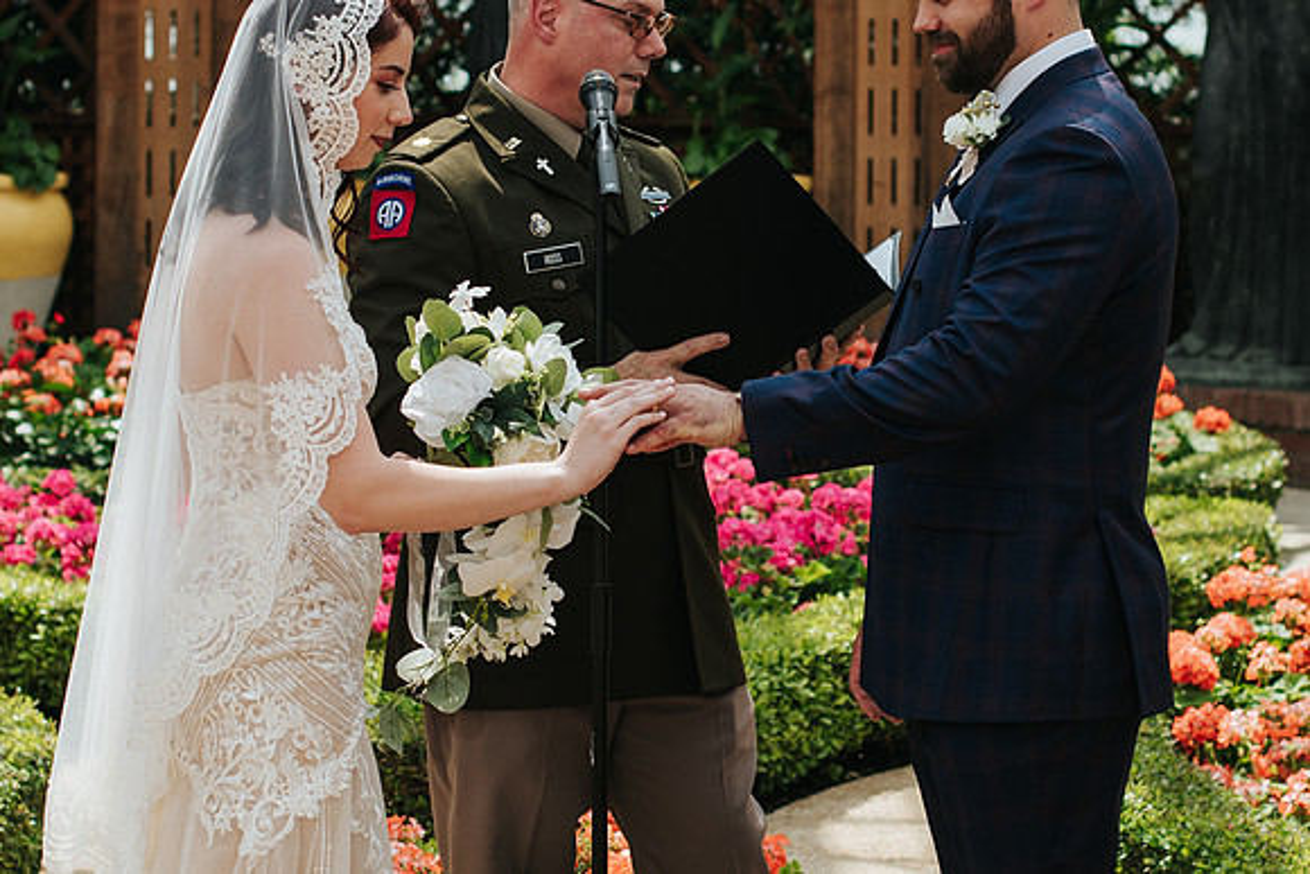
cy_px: 397
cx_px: 678
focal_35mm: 129
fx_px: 4711
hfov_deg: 15.8
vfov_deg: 10.6
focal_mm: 50
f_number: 3.5
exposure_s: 1/1000
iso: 140
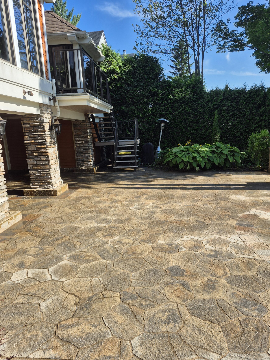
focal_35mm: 25
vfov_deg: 69.3
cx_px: 138
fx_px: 260
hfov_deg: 54.9
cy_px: 194
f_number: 1.8
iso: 25
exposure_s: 1/1132
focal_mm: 5.4
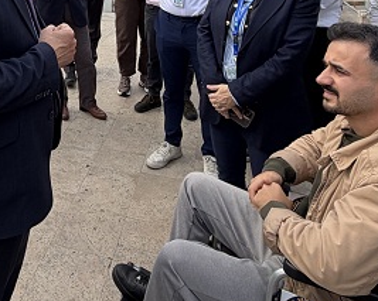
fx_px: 458
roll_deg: +2.3
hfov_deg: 41.5
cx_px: 42
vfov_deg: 31.5
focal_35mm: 41
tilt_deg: -3.8
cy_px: -44
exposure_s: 1/770
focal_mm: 2.22
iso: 32
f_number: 2.2
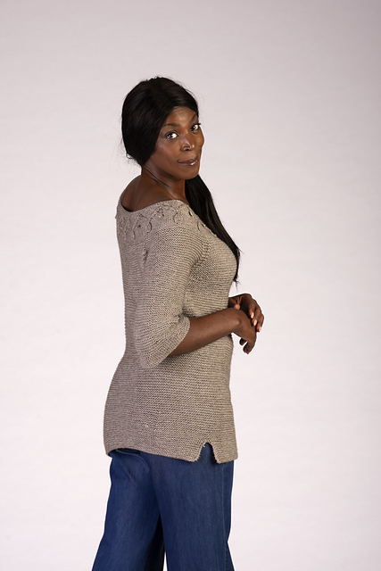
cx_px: 190
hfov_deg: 10.6
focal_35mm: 129
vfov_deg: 15.9
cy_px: 286
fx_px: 2047
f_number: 13
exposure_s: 1/200
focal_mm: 86
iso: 200
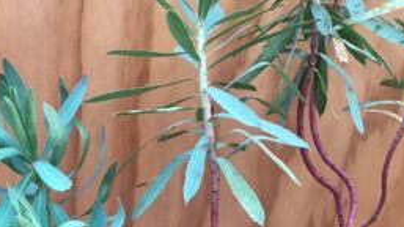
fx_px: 845
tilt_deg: -21.5
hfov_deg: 25.0
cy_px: 292
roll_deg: -1.6
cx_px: -38
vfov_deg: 14.6
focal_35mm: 79
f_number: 2.4
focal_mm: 3.3
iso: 320
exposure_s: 1/60
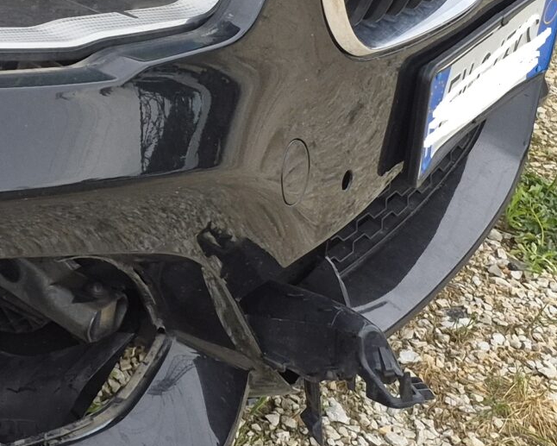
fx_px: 1467
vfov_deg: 15.8
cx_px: -483
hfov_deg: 17.1
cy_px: -241
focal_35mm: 89
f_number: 1.8
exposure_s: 1/2320
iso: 80
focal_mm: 5.4
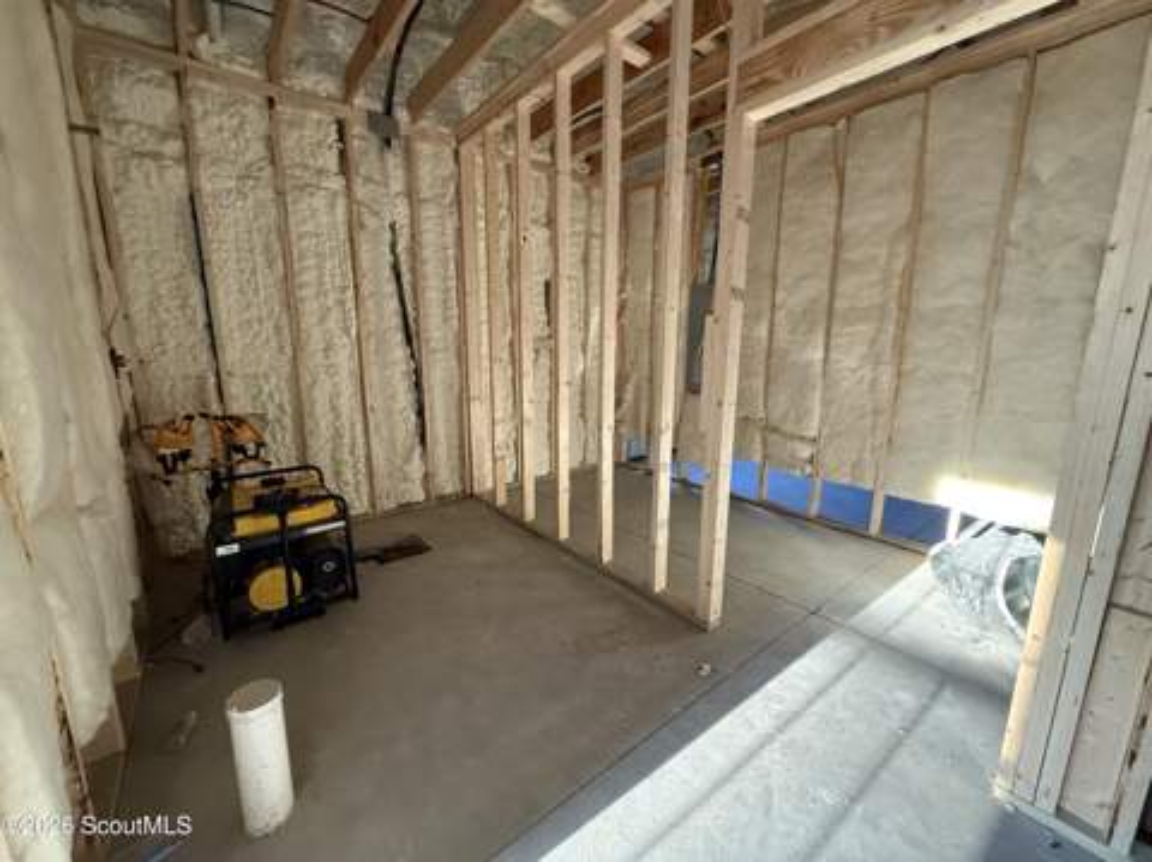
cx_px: 576
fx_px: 465
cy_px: 431
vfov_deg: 85.6
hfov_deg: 102.1
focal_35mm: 14
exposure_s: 1/60
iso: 640
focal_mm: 2.22
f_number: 2.2
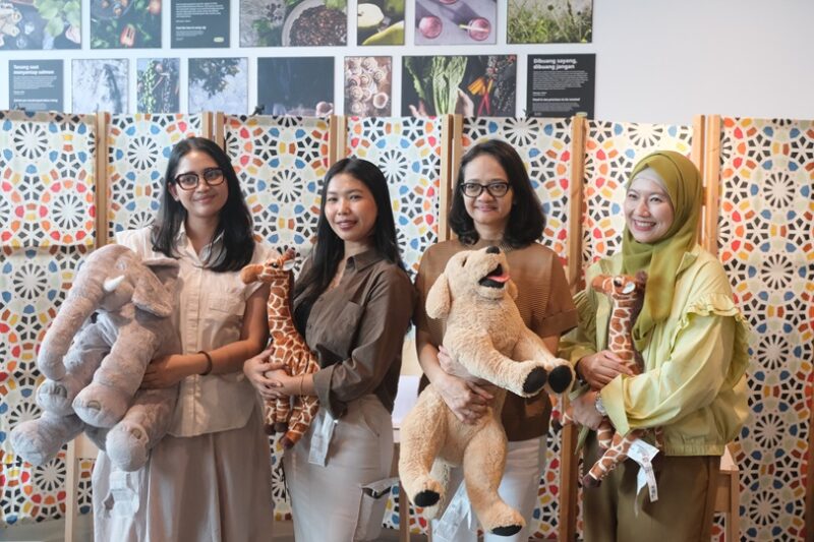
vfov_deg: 30.5
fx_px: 995
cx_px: 407
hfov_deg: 44.5
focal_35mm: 44
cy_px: 271
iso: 3200
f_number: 4.5
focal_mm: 29.6
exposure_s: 1/85
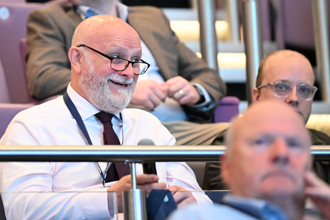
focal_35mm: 200
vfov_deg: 6.9
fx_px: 1833
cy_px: 110
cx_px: 165
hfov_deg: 10.3
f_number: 2.8
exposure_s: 1/100
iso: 8000
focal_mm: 200
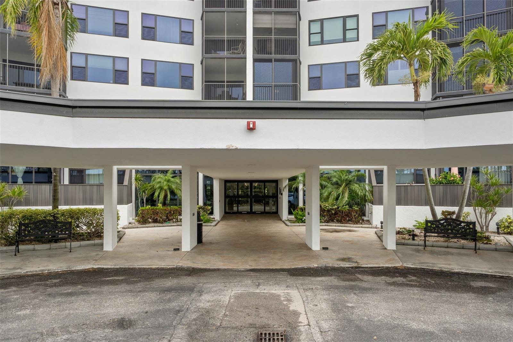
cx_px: 256
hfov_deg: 73.8
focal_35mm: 24
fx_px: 342
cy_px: 171
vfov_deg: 53.1
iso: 250
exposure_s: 1/200
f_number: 8
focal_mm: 24
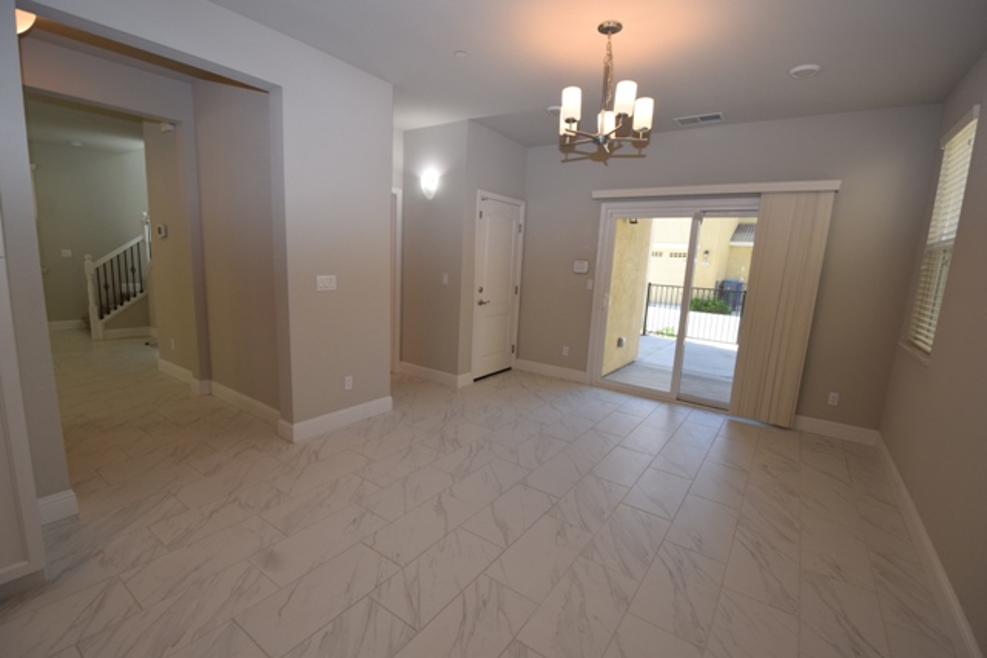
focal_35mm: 15
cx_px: 494
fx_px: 411
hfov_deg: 100.4
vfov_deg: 77.4
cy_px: 329
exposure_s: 1/125
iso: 450
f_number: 5.6
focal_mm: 10
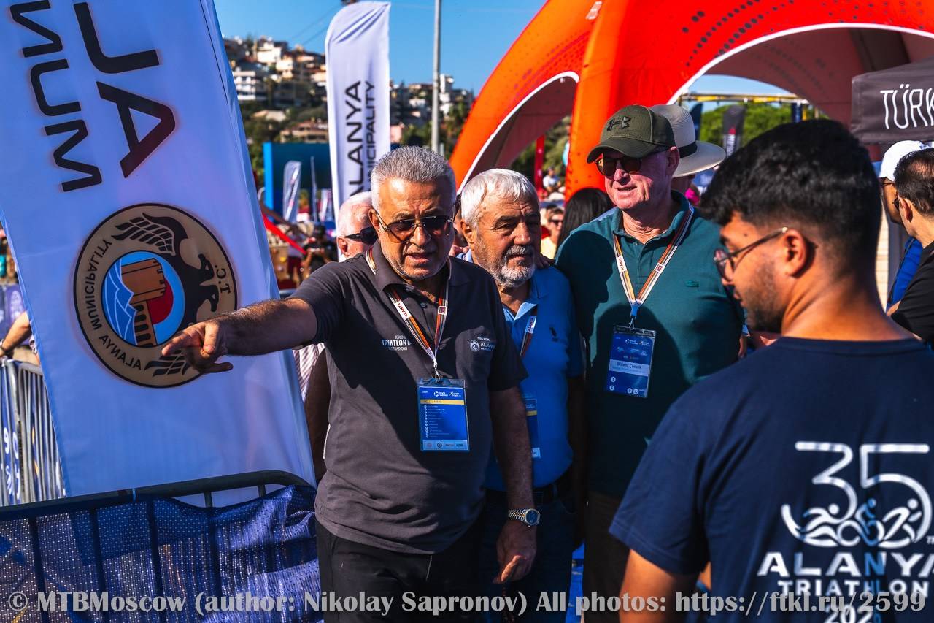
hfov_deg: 27.3
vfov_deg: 18.4
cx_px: 467
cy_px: 312
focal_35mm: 74
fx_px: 1920
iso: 32
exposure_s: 1/200
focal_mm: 74
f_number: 8
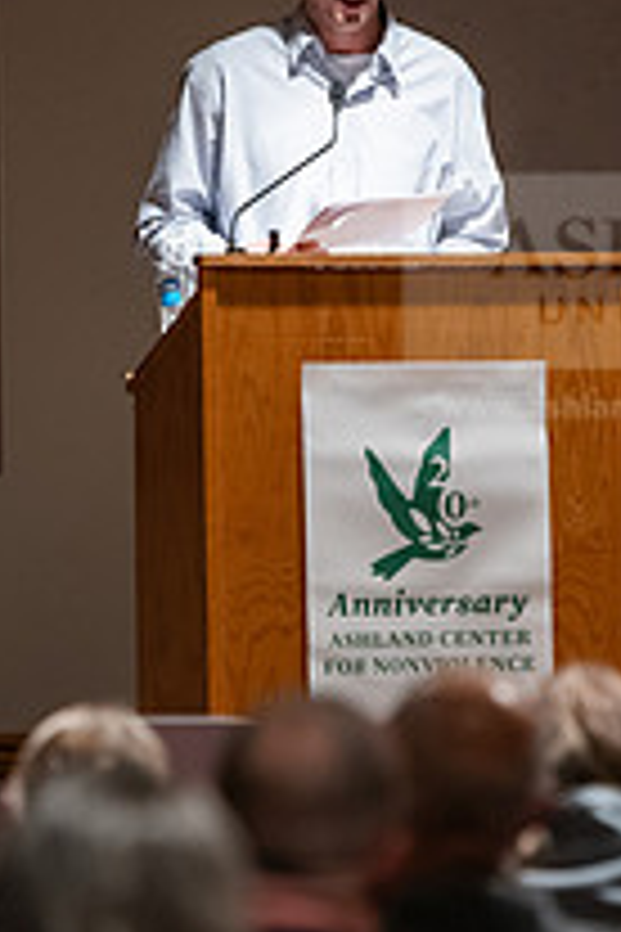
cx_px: 333
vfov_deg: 5.3
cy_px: 455
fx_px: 10116
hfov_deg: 3.5
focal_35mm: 391
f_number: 3.2
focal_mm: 180
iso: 2500
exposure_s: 1/160
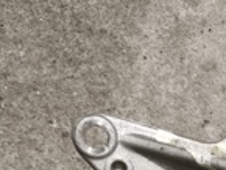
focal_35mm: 110
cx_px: 316
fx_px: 719
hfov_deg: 16.6
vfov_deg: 11.8
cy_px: 359
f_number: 1.7
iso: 2500
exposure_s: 1/25
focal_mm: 4.71
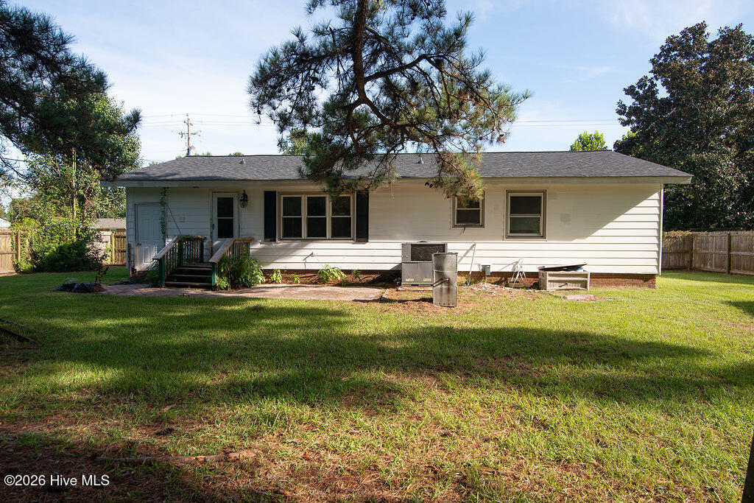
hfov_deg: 81.2
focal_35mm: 21
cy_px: 252
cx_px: 377
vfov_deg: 59.5
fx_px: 440
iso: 320
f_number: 7.1
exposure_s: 1/500
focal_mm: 21
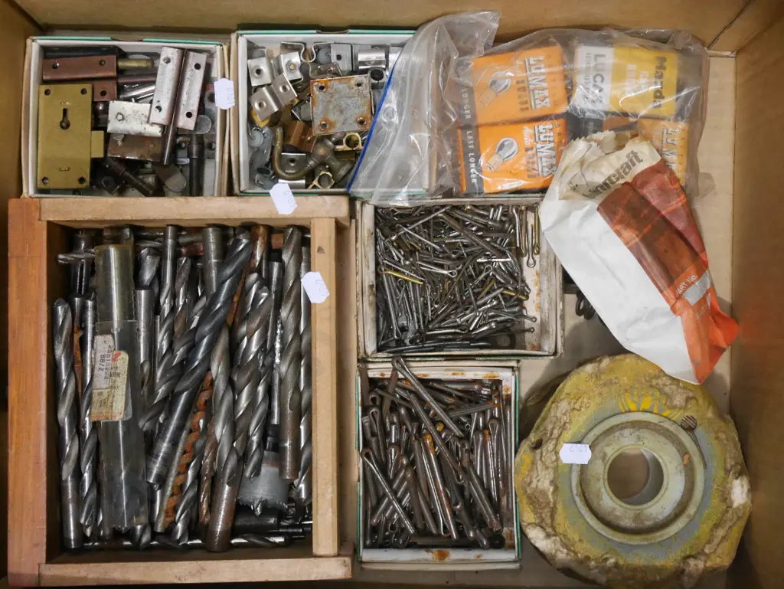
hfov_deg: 30.3
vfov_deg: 22.9
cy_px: 294
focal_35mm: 64
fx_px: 1450
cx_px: 392
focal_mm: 32
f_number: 5.6
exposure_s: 1/50
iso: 3200
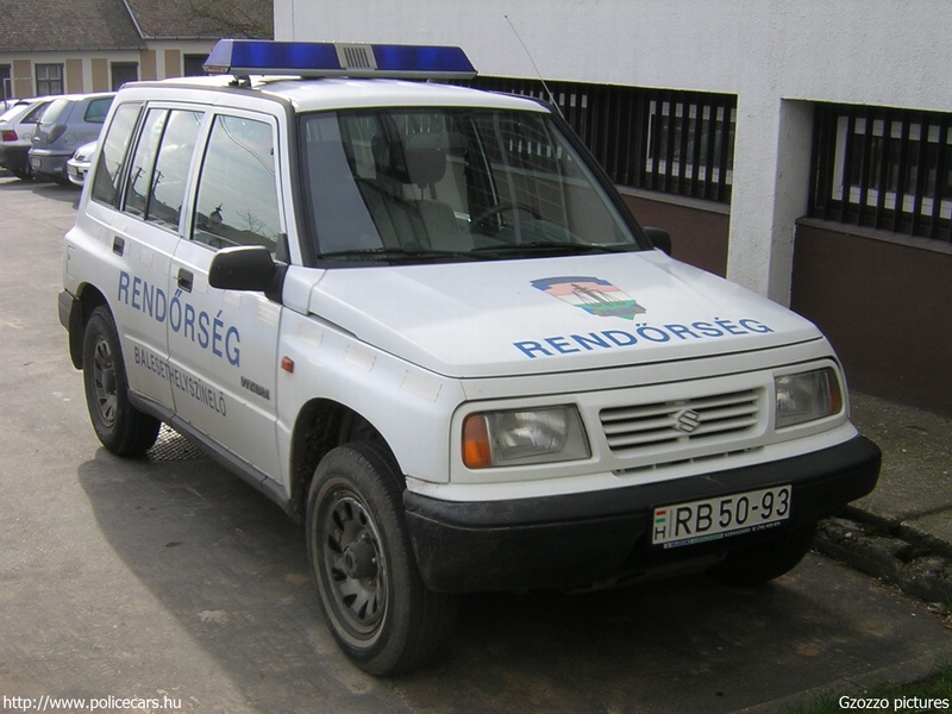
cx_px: 476
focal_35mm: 43
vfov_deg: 33.6
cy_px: 357
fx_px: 1183
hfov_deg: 43.9
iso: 100
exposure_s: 1/165
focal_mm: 5.6
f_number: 5.6
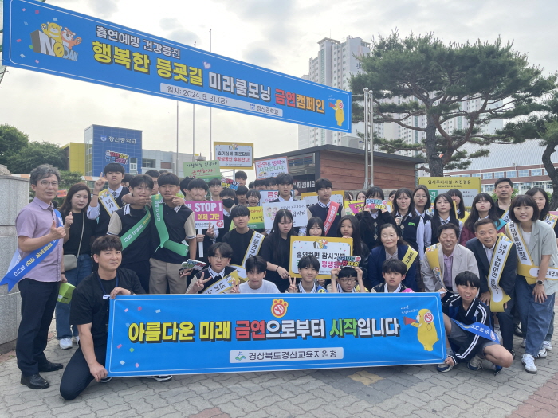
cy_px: 209
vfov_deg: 54.9
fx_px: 403
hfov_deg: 69.4
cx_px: 279
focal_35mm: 25
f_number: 1.6
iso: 32
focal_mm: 5.1
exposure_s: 1/1140
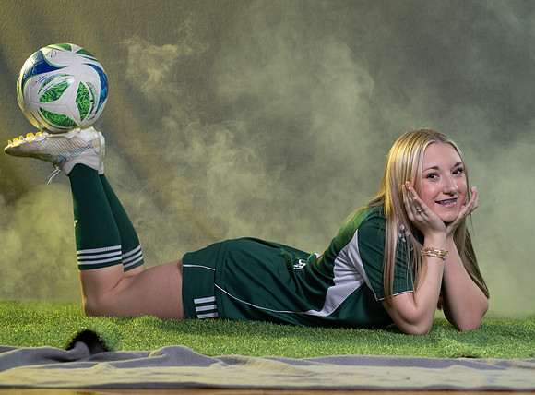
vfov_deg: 6.5
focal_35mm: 227
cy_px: 229
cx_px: 314
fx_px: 3486
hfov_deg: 8.8
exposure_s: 1/160
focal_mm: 180
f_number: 5.6
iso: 100
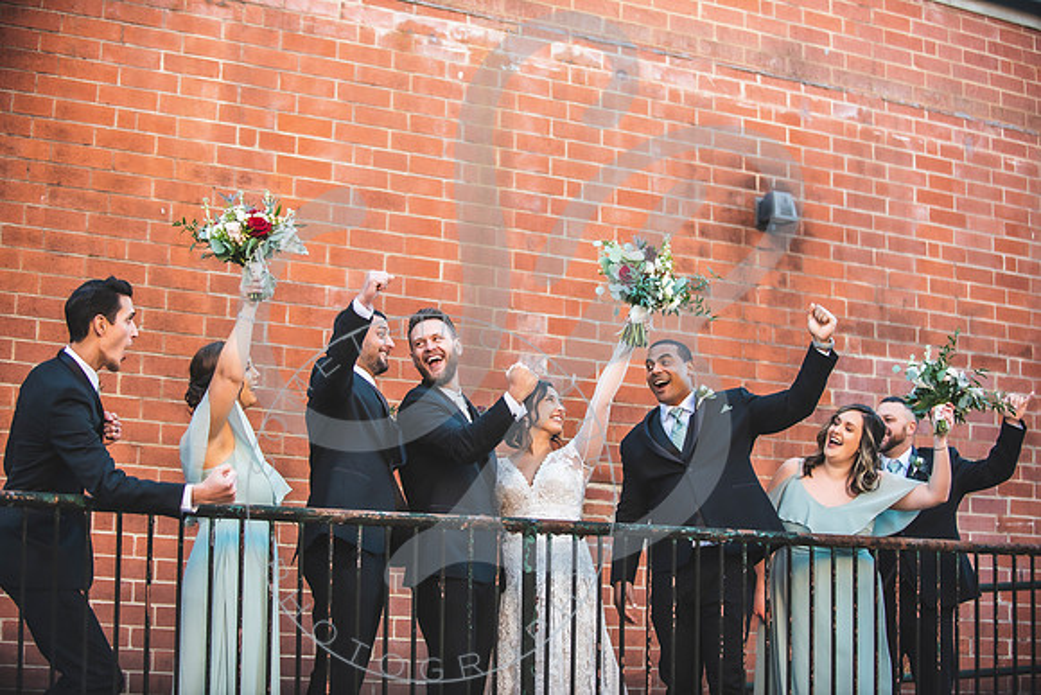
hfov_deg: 28.8
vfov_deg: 19.5
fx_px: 2025
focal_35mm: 70
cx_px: 520
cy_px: 348
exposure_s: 1/640
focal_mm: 70
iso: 640
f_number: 2.8
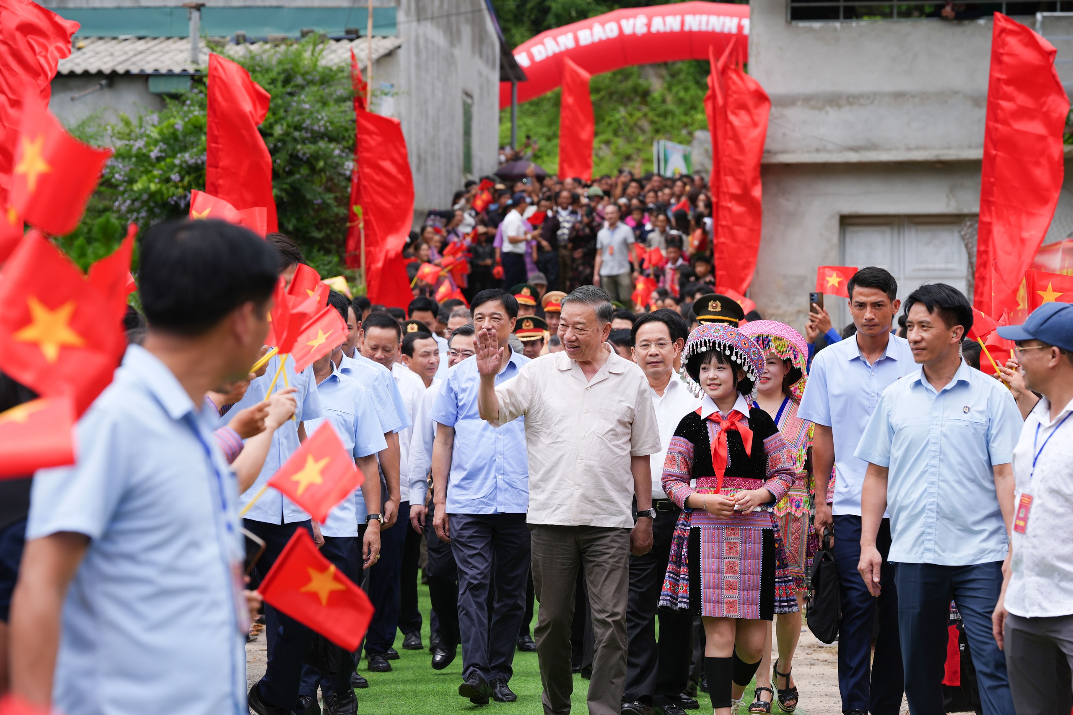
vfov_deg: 10.7
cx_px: 536
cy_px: 358
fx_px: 3815
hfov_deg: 16.0
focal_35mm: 128
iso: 125
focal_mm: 128
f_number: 5.6
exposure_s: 1/640
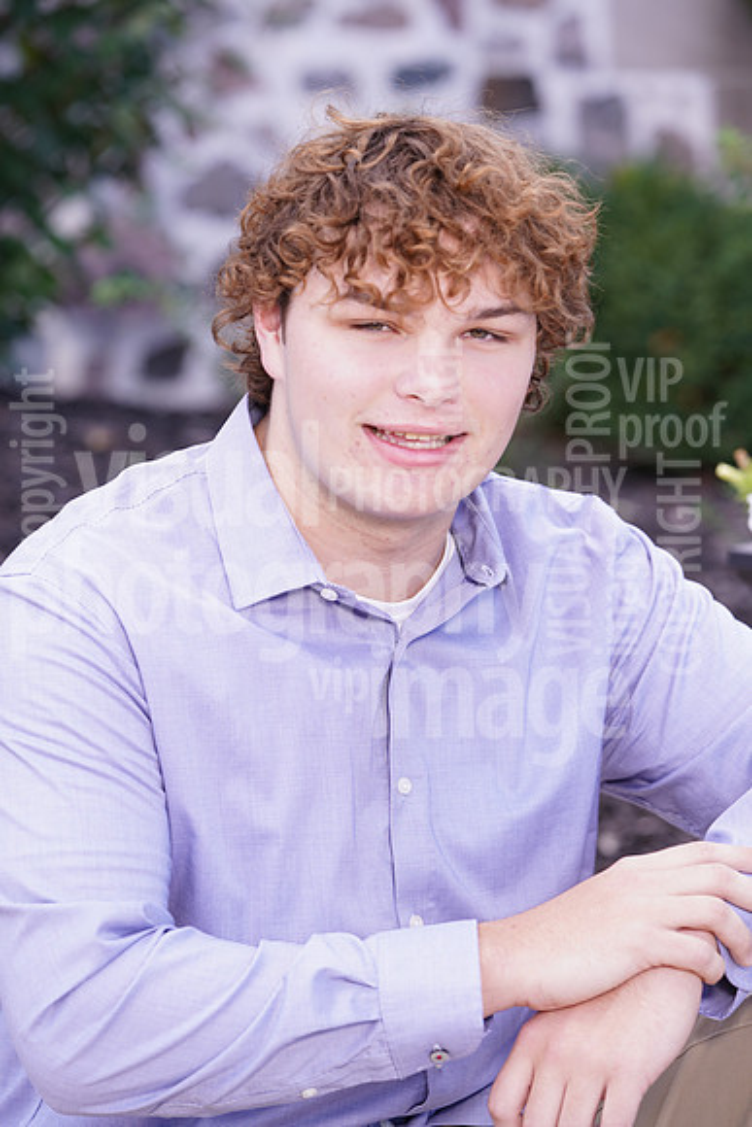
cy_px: 564
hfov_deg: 11.1
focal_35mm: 124
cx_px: 376
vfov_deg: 16.5
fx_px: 3883
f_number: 4.5
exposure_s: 1/80
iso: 125
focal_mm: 124
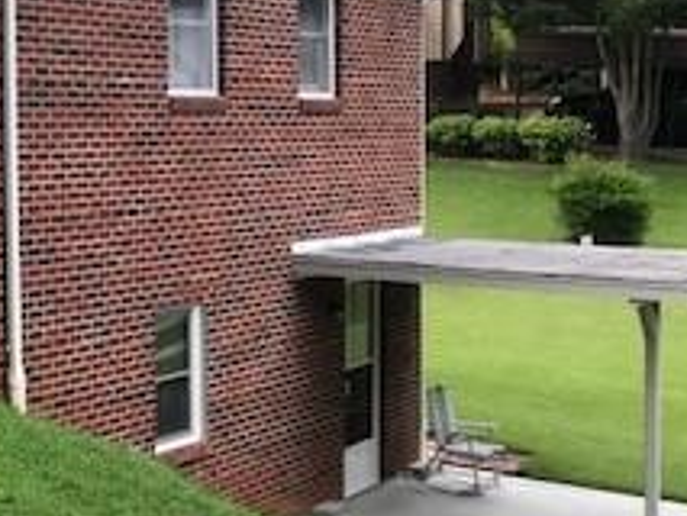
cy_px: 213
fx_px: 1668
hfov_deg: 21.1
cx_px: -203
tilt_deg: -1.7
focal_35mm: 84
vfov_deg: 17.6
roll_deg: +0.6
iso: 20
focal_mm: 3.99
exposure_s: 1/121
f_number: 1.8
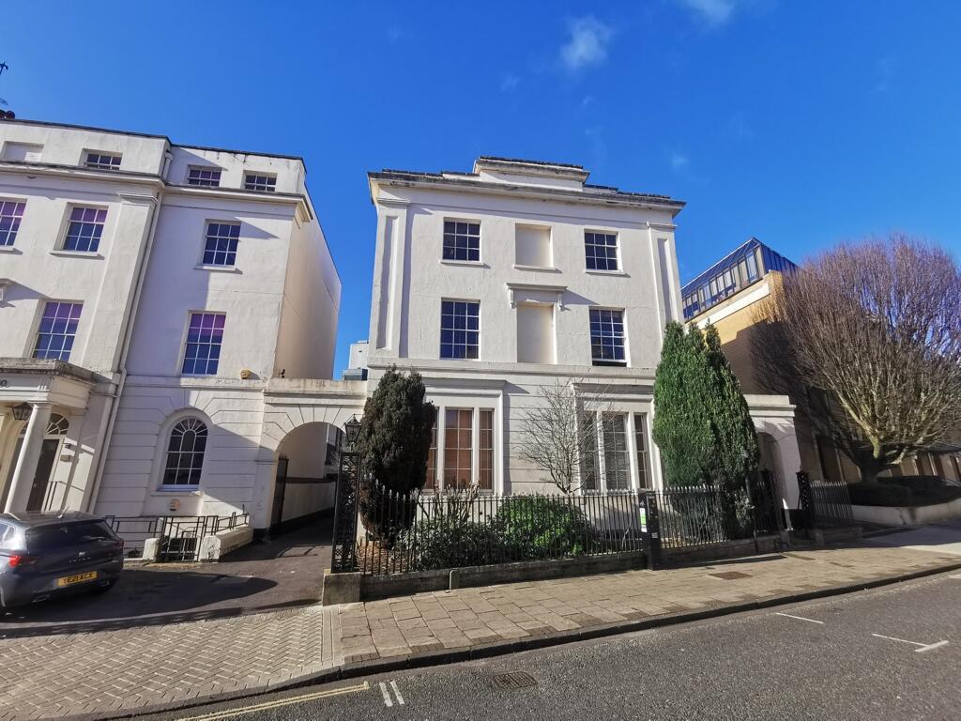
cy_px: 360
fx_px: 444
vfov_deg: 78.1
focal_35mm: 16
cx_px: 480
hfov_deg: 94.5
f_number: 2.2
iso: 50
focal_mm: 2.35
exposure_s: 1/831
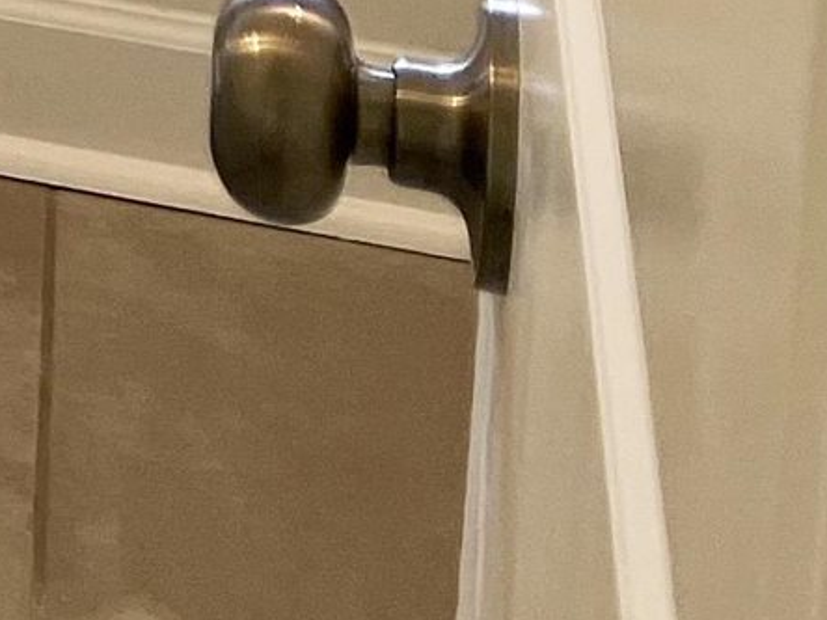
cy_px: -1506
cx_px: -1958
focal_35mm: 180
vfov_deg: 7.0
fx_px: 4300
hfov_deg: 8.4
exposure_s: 1/200
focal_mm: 5.7
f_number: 1.5
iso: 40
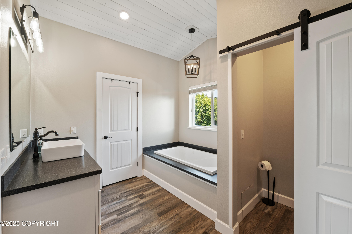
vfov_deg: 81.1
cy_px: 117
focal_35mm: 14
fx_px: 137
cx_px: 176
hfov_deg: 104.3
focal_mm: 14
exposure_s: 1/30
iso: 1000
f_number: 9
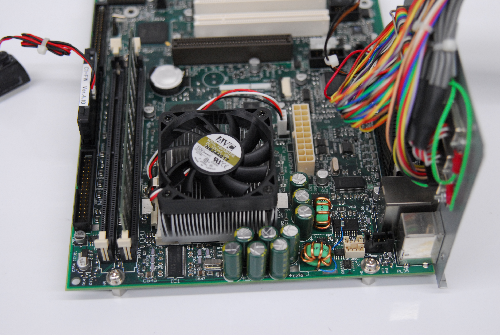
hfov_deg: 31.9
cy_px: 168
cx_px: 250
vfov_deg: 21.6
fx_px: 876
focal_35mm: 63
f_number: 3.3
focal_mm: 42
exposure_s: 1/160
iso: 800
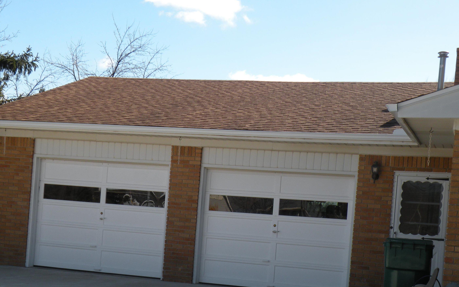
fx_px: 813
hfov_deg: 31.5
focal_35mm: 65
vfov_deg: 20.0
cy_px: 181
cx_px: 248
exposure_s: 1/305
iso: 64
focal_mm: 9.8
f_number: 5
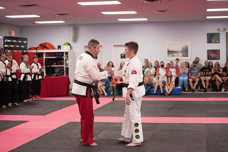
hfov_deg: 28.8
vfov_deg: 19.5
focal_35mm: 70
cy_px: 76
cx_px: 114
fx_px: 443
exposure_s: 1/400
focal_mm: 70
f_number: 2.8
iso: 1600
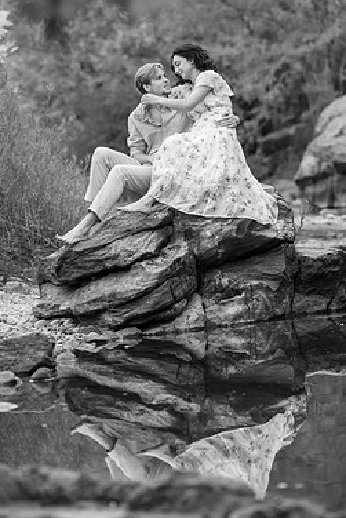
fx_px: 2448
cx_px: 156
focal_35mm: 170
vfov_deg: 12.1
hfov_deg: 8.1
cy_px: 227
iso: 1000
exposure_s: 1/200
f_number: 3.5
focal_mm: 142
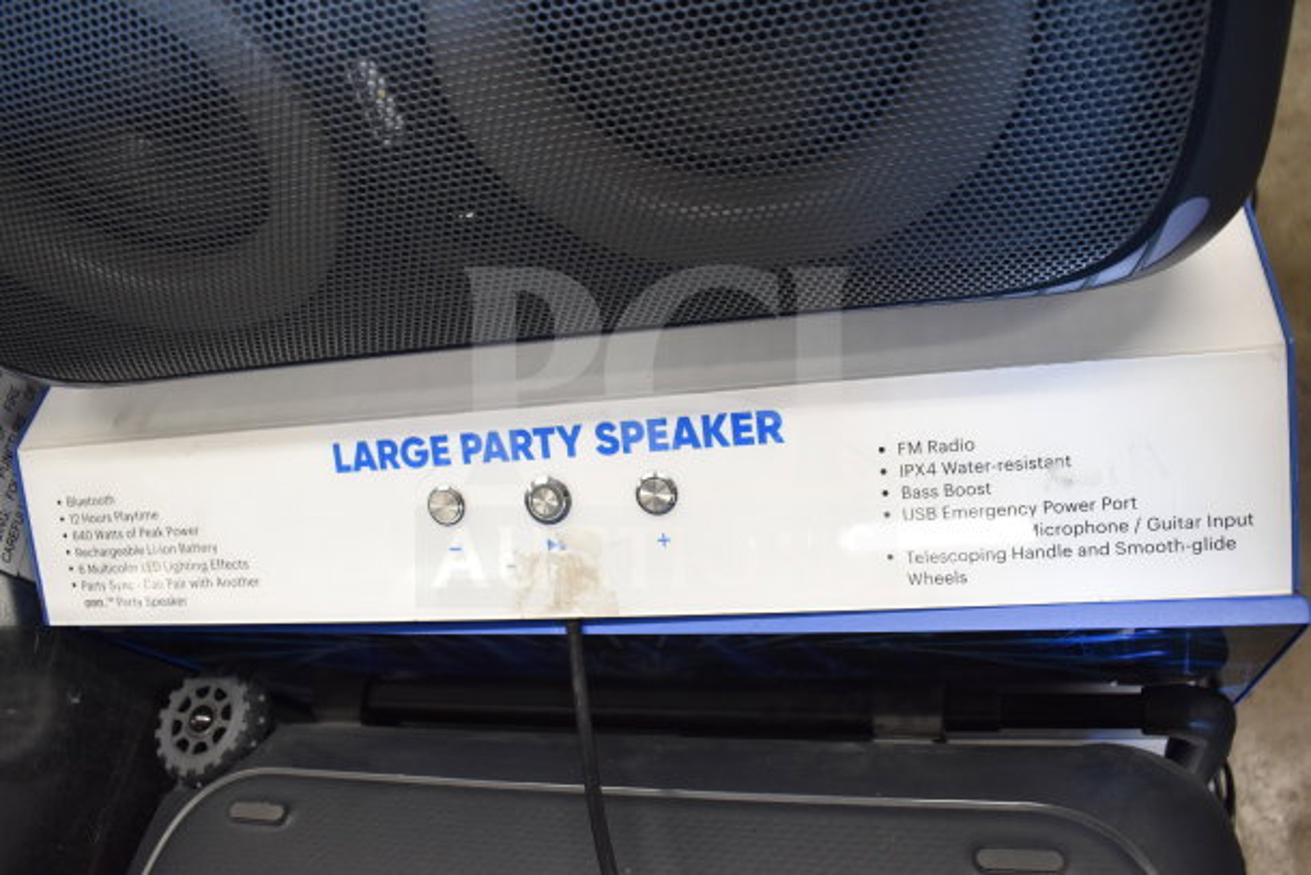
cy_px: 438
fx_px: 1093
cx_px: 656
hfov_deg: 61.9
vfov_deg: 43.6
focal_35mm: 30
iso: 900
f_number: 3.5
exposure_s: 1/30
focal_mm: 20
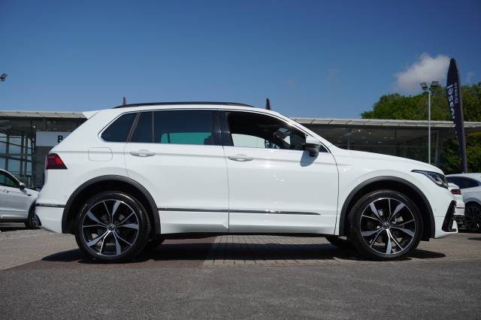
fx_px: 501
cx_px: 240
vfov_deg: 35.5
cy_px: 160
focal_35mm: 38
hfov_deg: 51.3
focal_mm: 25
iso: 200
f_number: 5.6
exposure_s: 1/1250
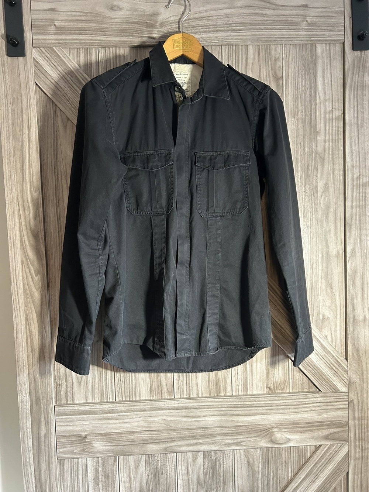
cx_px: 184
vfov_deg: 67.3
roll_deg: +1.8
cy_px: 246
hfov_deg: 53.1
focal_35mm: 26
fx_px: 369
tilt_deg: -3.4
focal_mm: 5.7
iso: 320
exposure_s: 1/60
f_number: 1.5
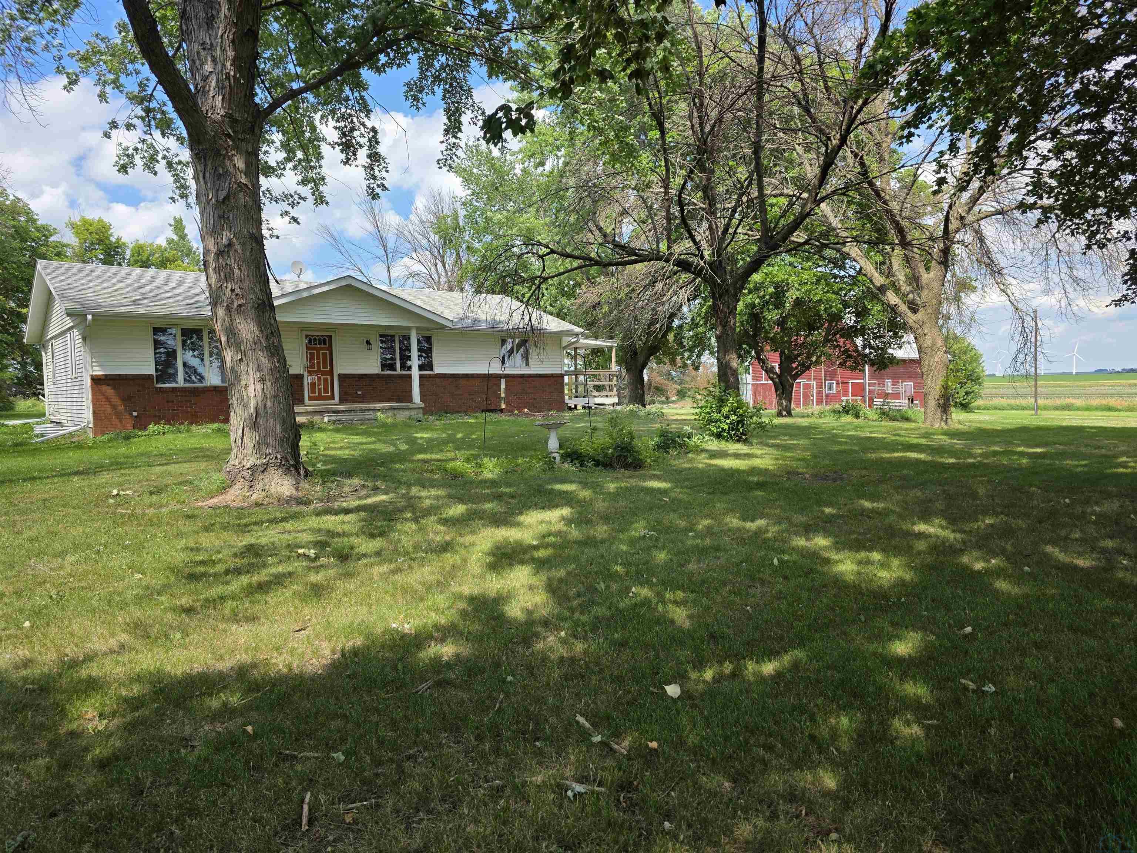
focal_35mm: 23
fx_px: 755
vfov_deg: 58.9
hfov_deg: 73.9
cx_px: 568
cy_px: 426
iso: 80
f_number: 1.7
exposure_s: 1/2874
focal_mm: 6.3
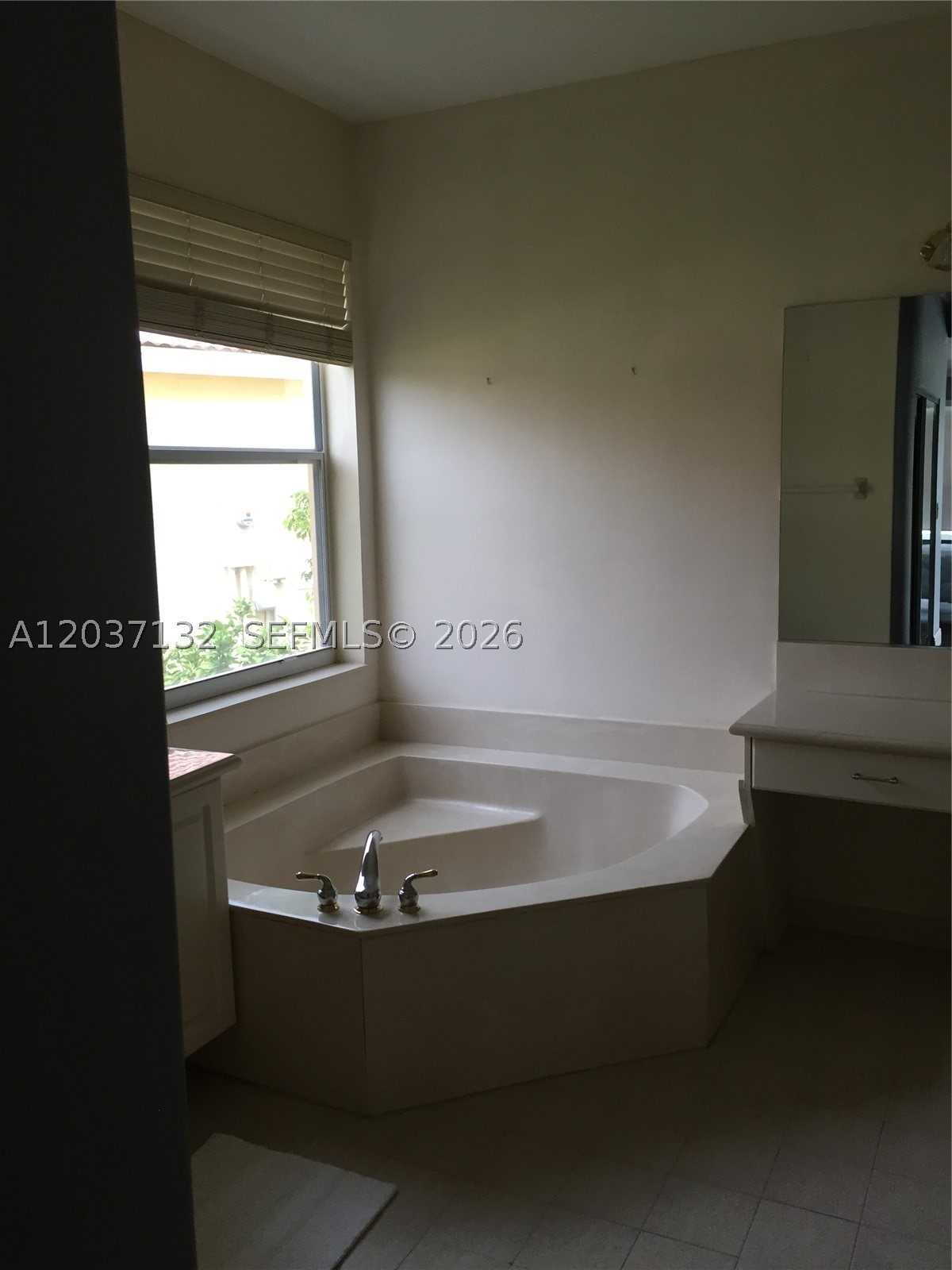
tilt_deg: -6.2
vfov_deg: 61.7
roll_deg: +1.8
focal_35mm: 29
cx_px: 476
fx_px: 1063
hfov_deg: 48.2
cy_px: 635
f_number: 2.2
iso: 32
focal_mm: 4.15
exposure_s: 1/30
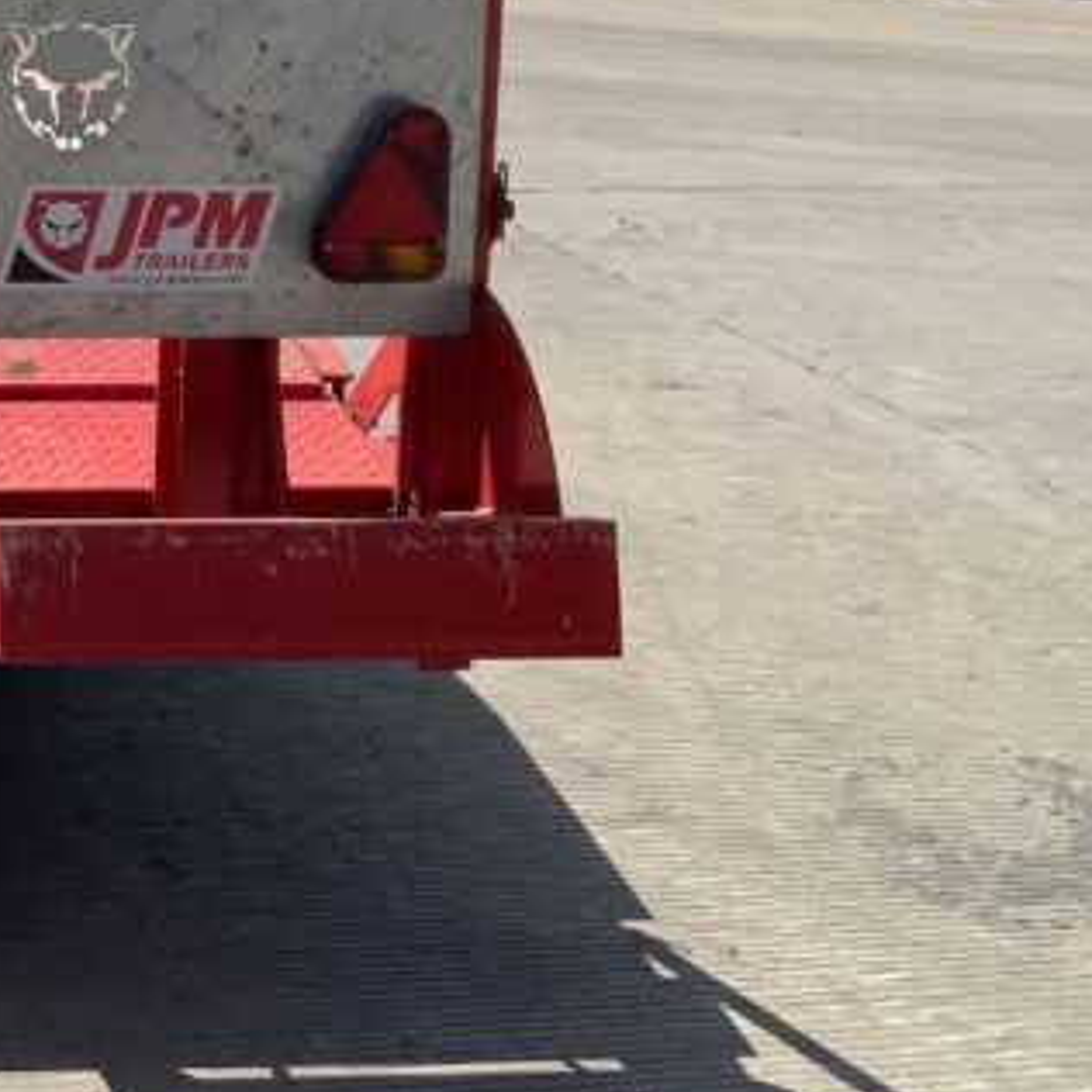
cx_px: -387
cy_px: 35
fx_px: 2962
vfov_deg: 20.3
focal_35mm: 83
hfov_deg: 19.1
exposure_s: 1/2427
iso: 20
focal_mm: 3
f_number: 1.8
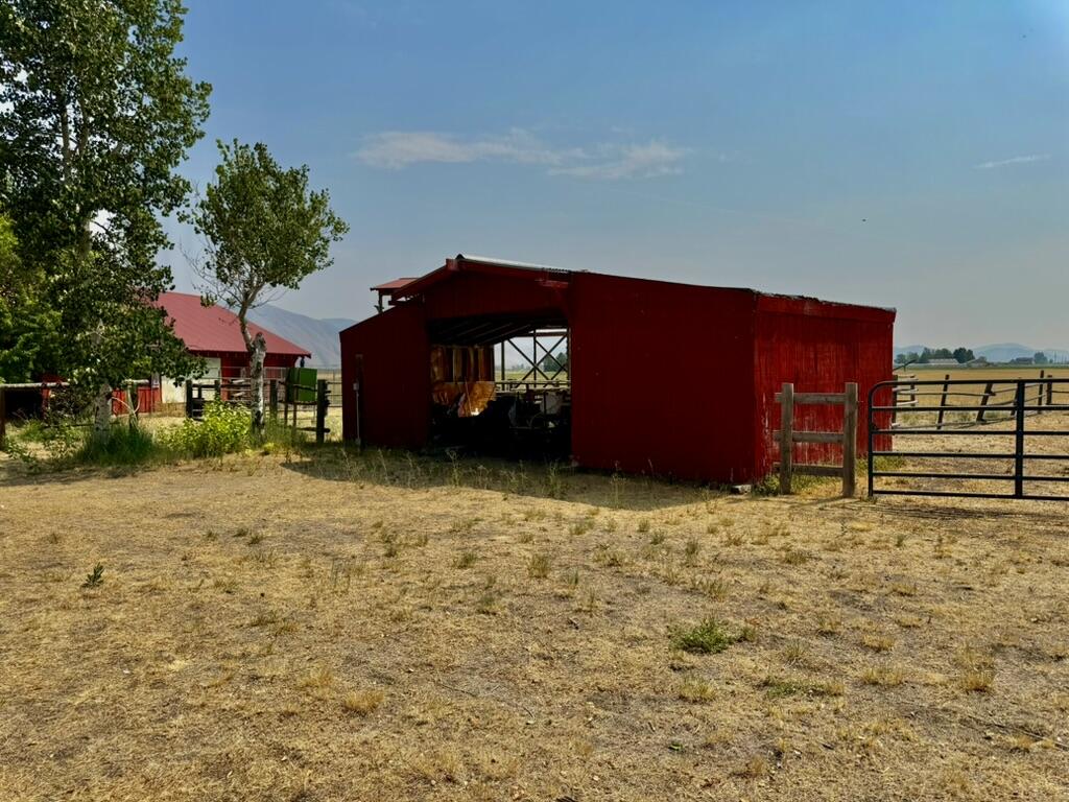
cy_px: 401
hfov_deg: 71.6
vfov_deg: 56.8
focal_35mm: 24
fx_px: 741
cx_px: 534
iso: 80
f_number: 1.78
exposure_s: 1/9009
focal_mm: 6.76
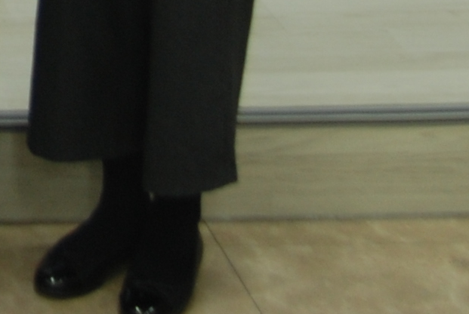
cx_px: -240
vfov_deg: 3.4
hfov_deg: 5.2
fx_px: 5127
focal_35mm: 393
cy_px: -645
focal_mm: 42
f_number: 3.2
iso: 200
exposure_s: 1/40
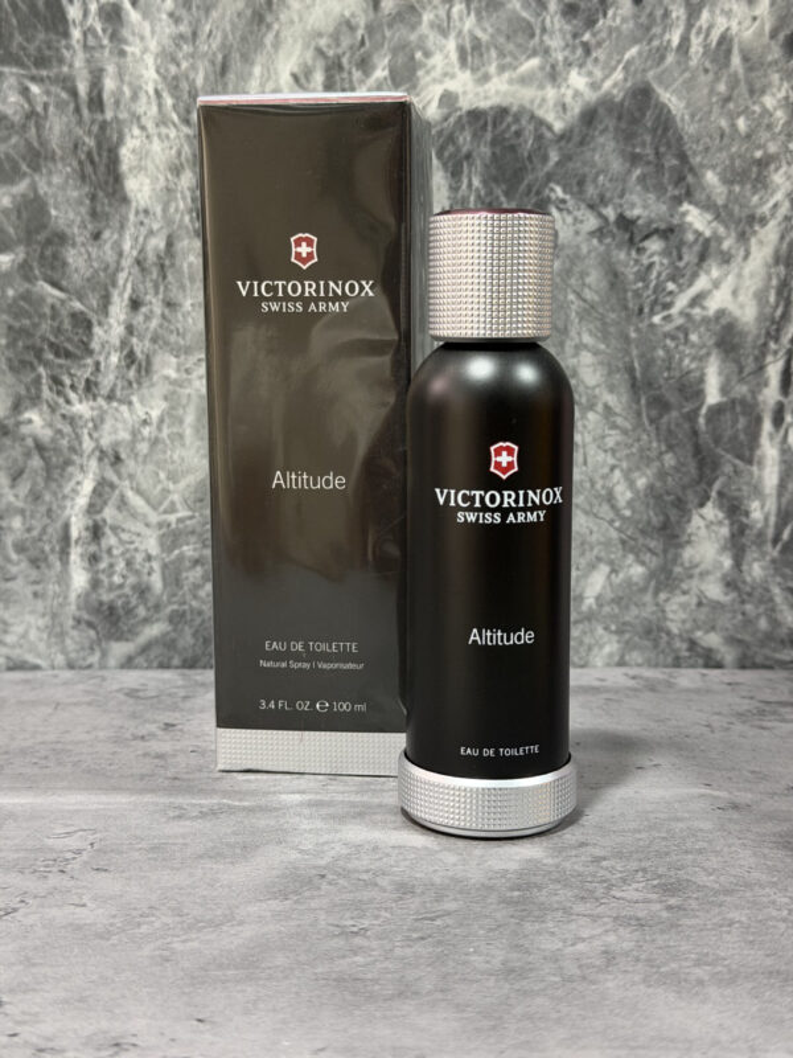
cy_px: 529
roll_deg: -0.9
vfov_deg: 39.7
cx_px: 396
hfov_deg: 30.3
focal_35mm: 48
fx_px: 1466
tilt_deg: -7.7
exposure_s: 1/30
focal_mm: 6.76
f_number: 1.78
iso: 400
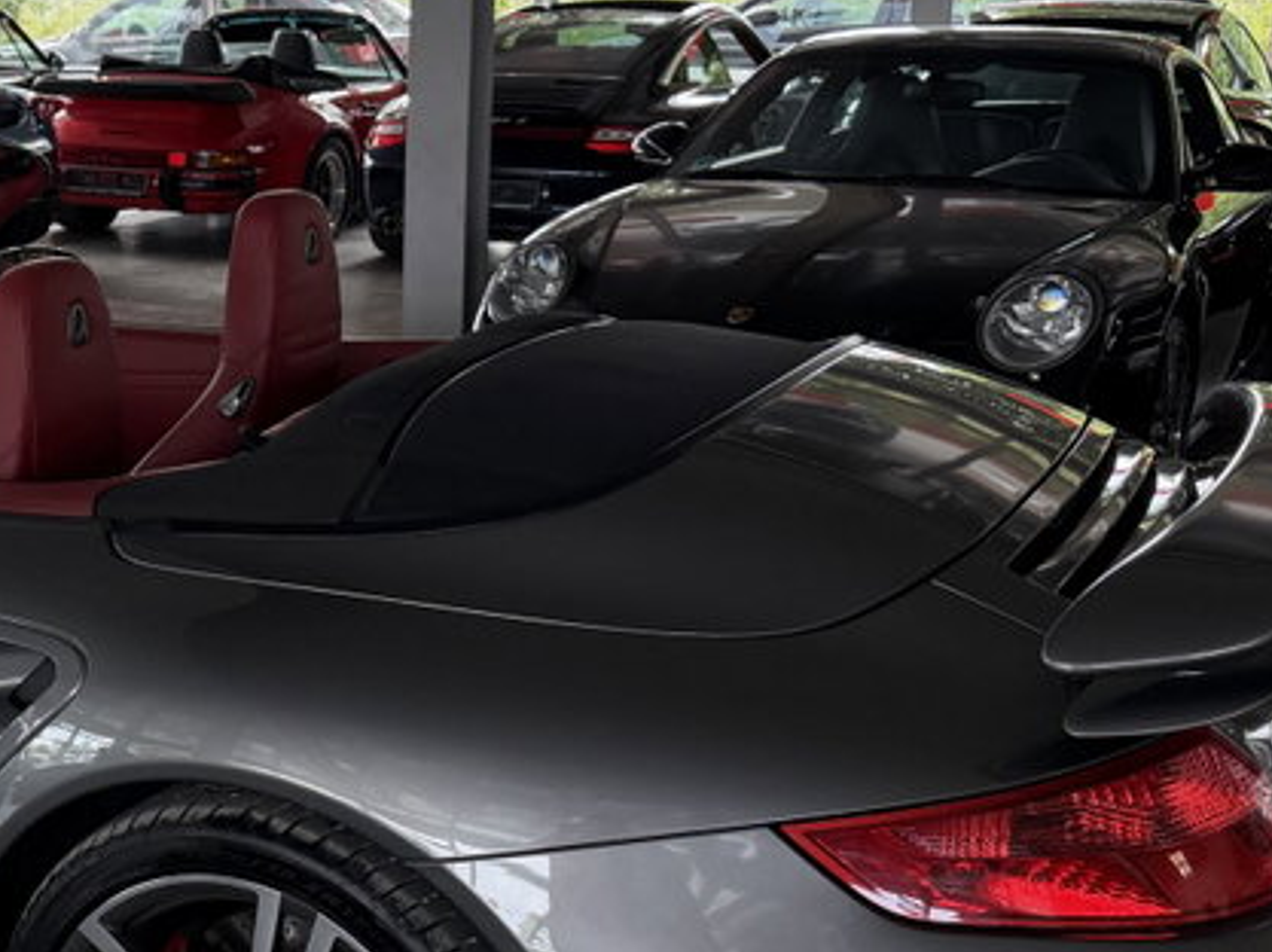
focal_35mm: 59
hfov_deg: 31.1
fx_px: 2166
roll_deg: +0.8
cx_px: 110
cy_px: 442
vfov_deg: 24.8
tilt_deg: -12.7
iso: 200
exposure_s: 1/201
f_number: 1.78
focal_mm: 6.76
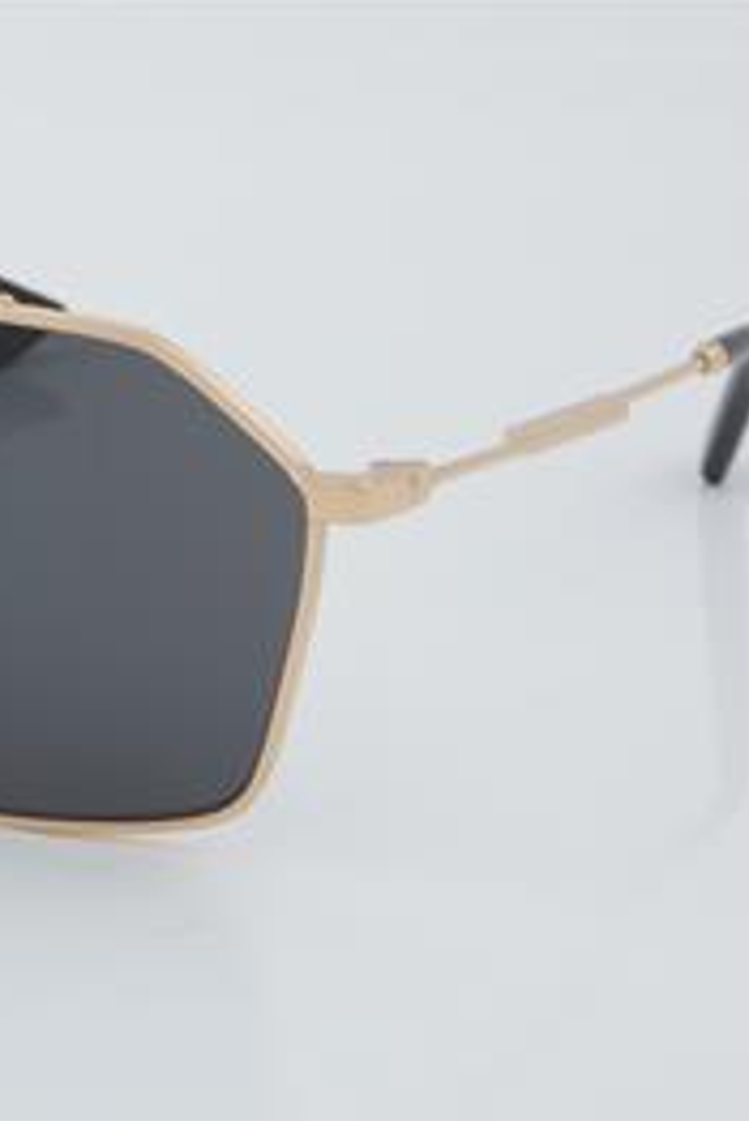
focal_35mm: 126
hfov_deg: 10.8
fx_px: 3919
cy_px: 560
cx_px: -56
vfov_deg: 16.3
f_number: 32
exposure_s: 1/4
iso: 100
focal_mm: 55
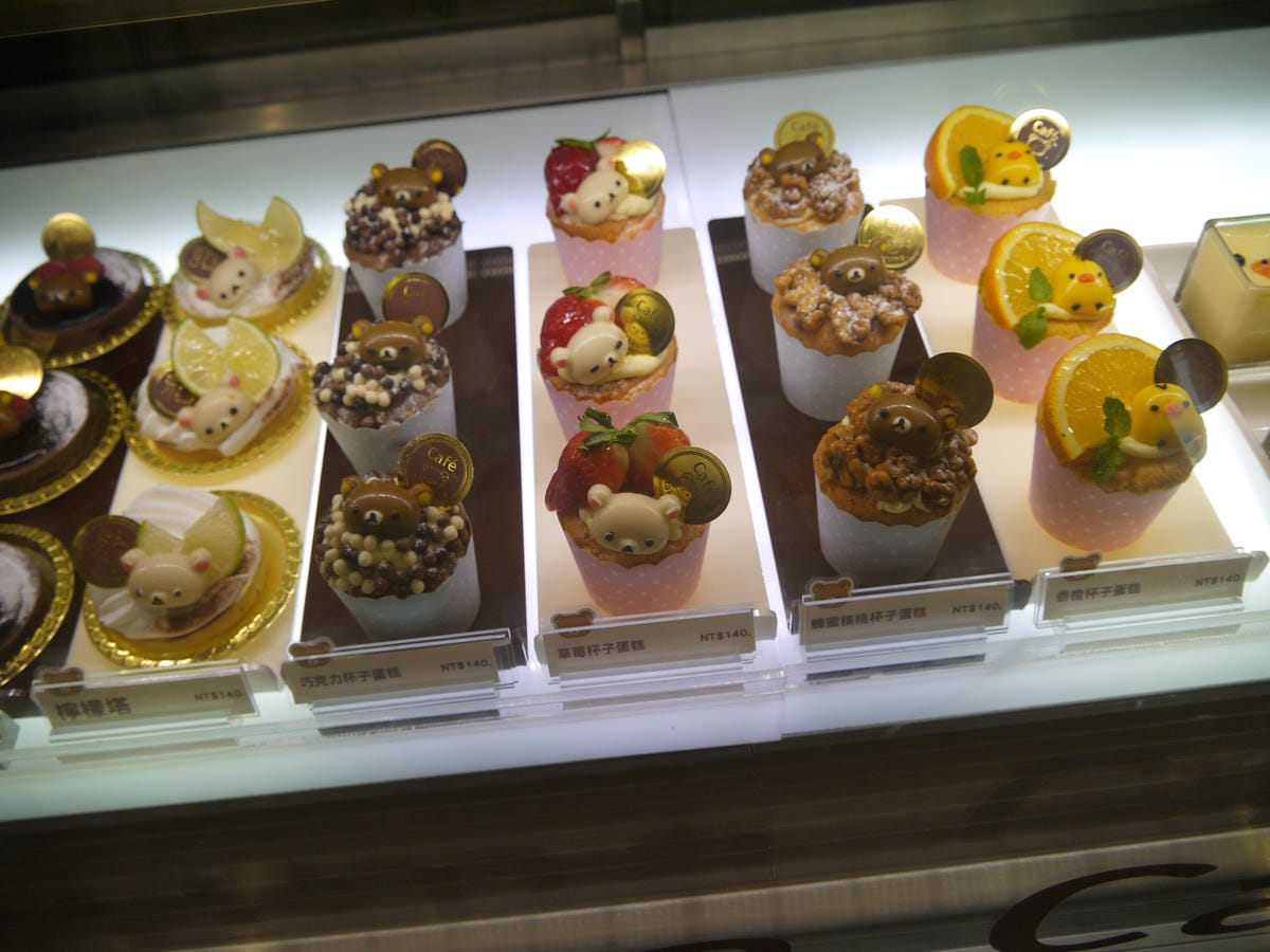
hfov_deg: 63.4
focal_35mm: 28
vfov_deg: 49.7
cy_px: 476
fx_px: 1027
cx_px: 635
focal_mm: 14
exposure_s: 1/100
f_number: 3.5
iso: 160
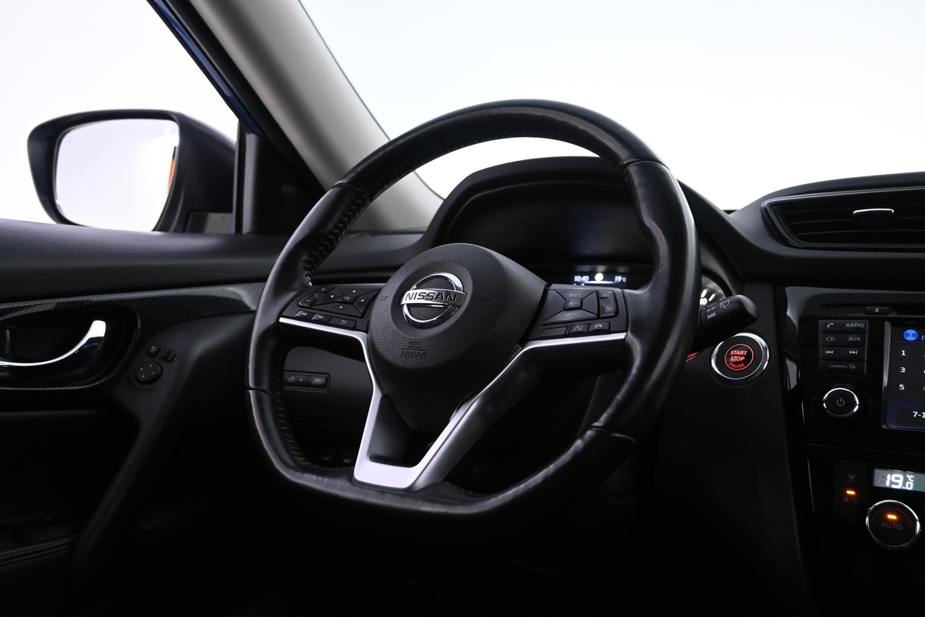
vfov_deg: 41.7
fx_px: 809
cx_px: 462
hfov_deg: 59.5
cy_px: 308
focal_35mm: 32
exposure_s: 1/40
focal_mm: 21
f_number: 4
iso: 2500
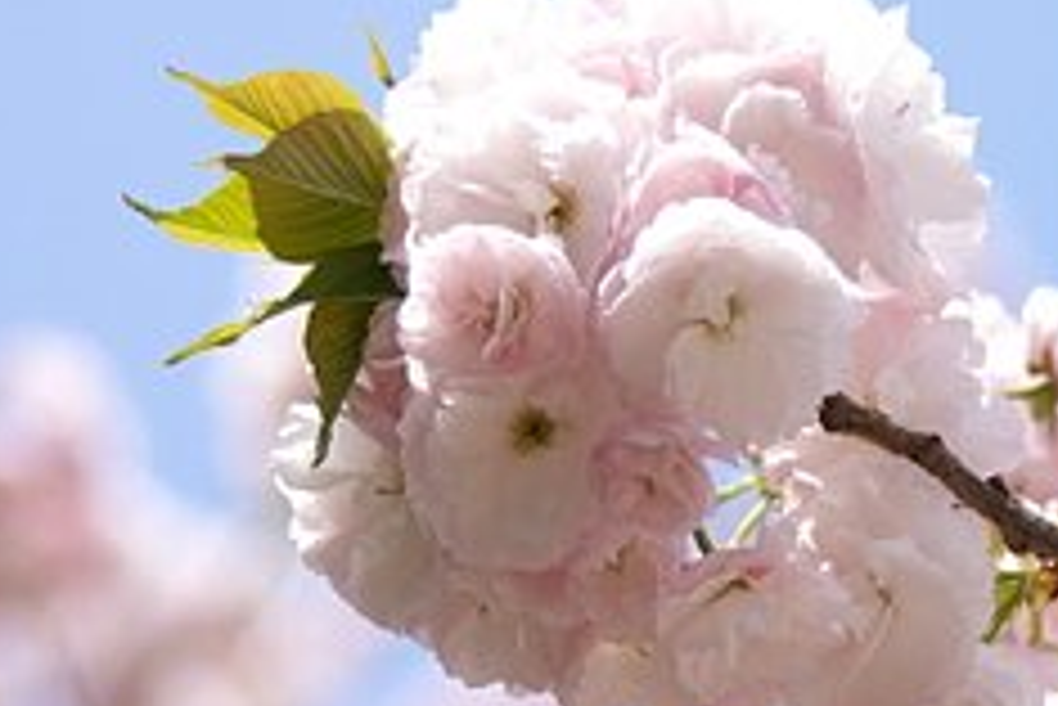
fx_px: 9410
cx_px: 837
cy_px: 373
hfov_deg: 6.4
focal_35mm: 320
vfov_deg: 4.3
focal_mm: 98
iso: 200
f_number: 5.6
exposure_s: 1/1000
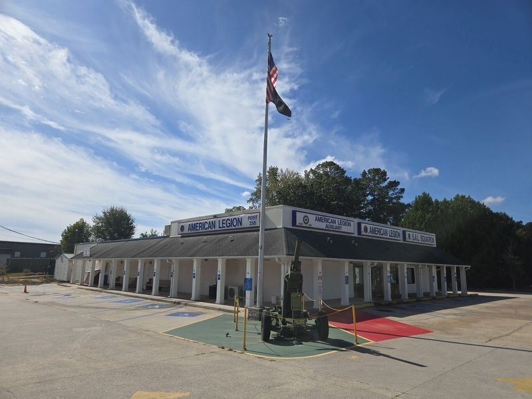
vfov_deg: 58.9
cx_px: 266
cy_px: 200
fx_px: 353
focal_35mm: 23
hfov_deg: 73.9
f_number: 1.8
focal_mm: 5.4
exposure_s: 1/3372
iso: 25
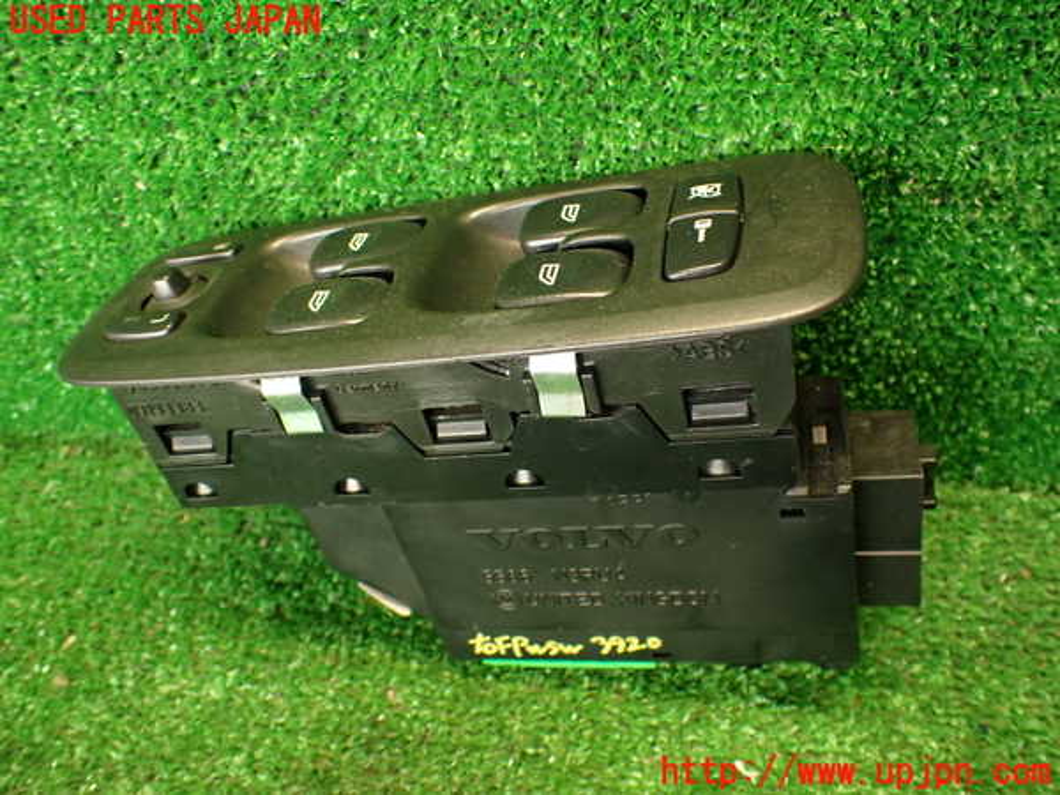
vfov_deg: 46.8
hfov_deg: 60.0
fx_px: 919
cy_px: 398
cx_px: 530
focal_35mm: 30
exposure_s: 1/30
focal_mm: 5.4
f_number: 2.3
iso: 400
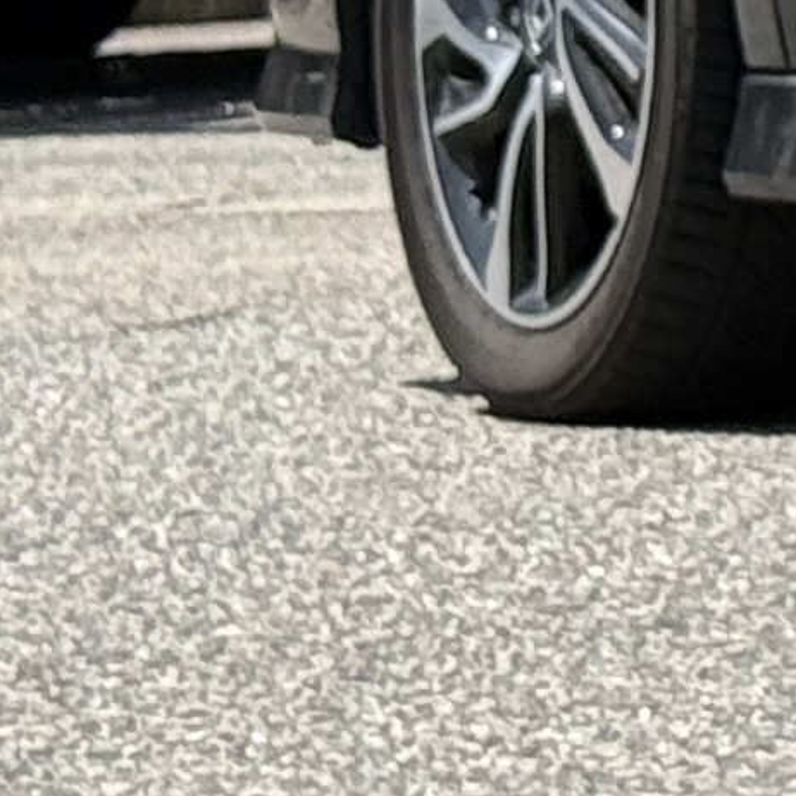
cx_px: 3084
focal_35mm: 370
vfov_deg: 4.7
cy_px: -896
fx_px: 9626
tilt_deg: +2.9
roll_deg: +1.5
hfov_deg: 4.4
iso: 80
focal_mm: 6.76
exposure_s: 1/3704
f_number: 1.78
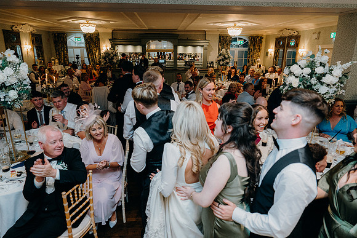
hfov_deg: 73.7
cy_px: 119
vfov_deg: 53.2
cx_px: 178
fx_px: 238
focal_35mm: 24
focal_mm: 24
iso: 2500
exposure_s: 1/160
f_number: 3.5
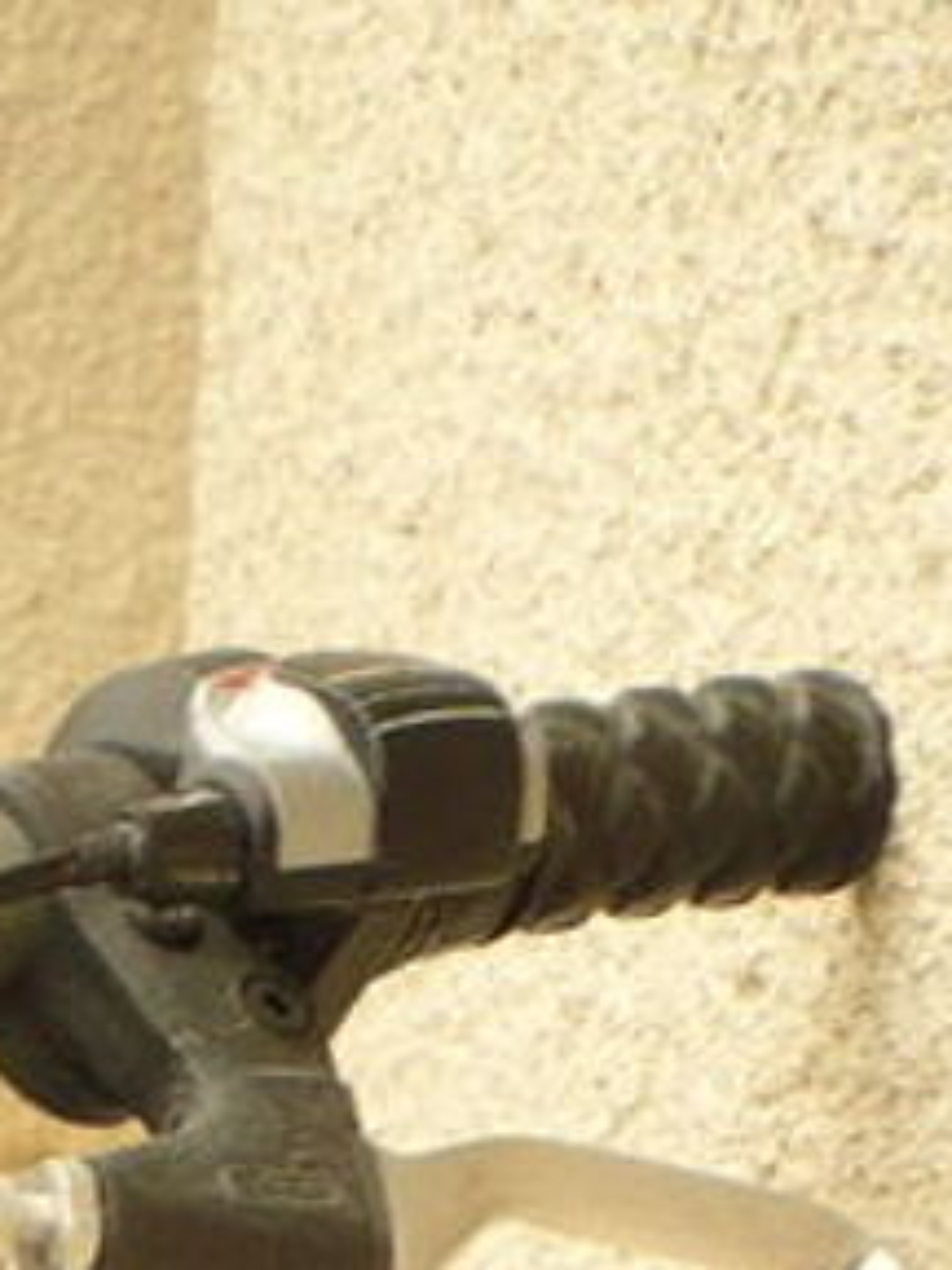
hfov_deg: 8.6
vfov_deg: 10.9
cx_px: -1111
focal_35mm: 162
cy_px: 2692
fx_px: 5940
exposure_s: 1/60
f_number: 2.8
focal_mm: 5.8
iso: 100
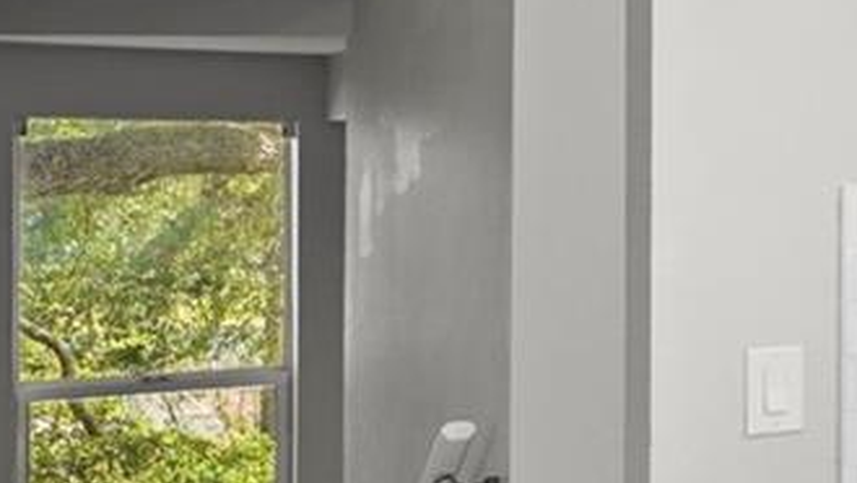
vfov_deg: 17.0
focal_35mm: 71
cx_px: 1506
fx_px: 1614
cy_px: 145
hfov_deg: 21.1
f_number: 8
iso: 200
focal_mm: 14
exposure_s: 1/15
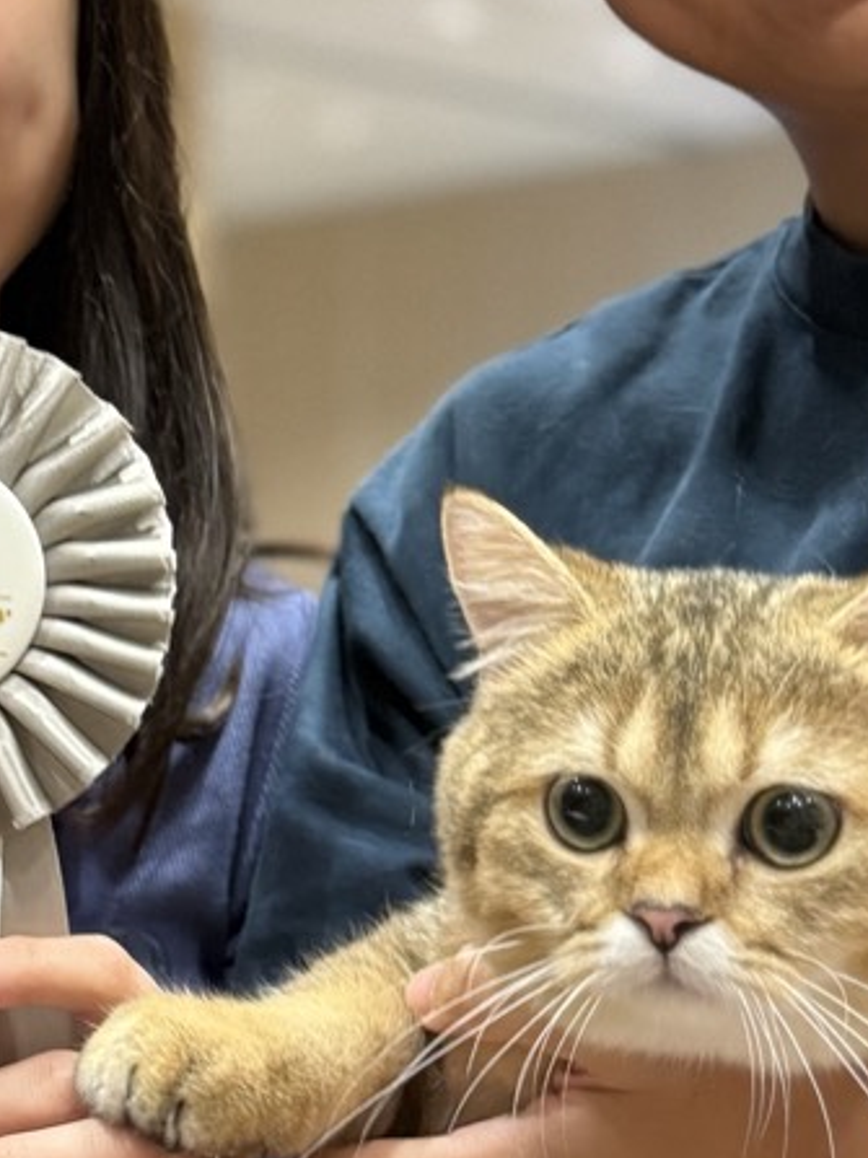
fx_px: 2877
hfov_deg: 17.1
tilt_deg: +4.0
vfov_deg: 22.8
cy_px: 601
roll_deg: -1.9
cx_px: 342
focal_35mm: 86
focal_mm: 6.76
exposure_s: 1/60
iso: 640
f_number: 1.78
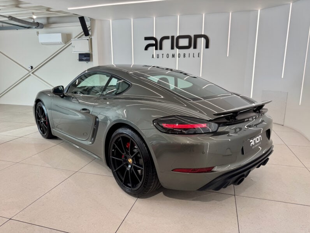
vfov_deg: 56.8
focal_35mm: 24
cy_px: 116
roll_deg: -0.5
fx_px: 215
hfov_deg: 71.6
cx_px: 155
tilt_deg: -11.1
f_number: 1.78
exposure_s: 1/100
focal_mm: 6.76
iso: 100
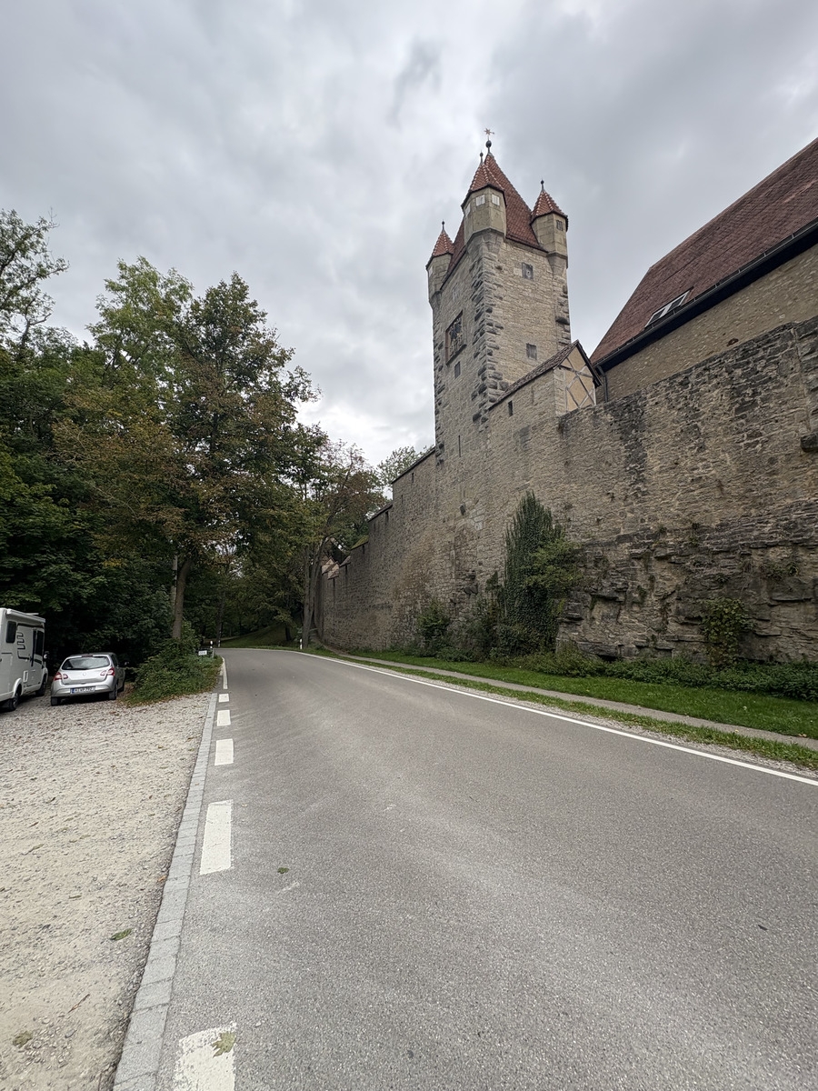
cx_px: 409
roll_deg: -0.1
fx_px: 441
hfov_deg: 85.7
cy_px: 546
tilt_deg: +8.7
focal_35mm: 14
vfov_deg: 102.1
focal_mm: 2.22
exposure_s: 1/239
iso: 64
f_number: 2.2
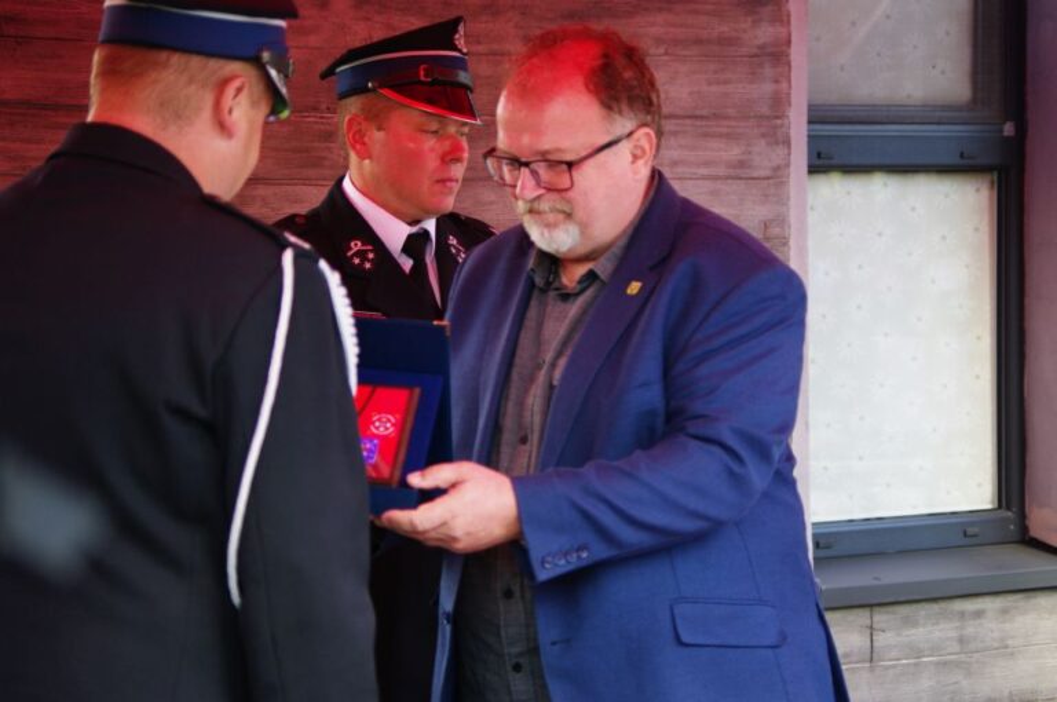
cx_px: 528
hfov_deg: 20.0
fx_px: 2991
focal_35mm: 102
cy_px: 351
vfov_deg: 13.4
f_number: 4.5
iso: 200
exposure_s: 1/90
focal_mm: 68
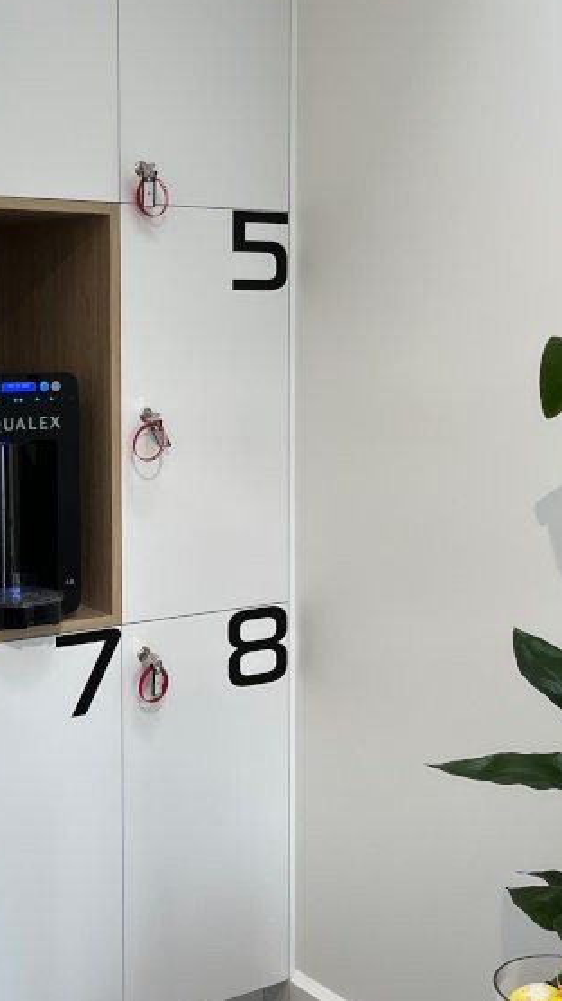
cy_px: 415
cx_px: 133
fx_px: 1352
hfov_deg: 23.2
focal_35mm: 51
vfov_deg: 40.5
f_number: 1.6
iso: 80
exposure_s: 1/100
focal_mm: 5.1
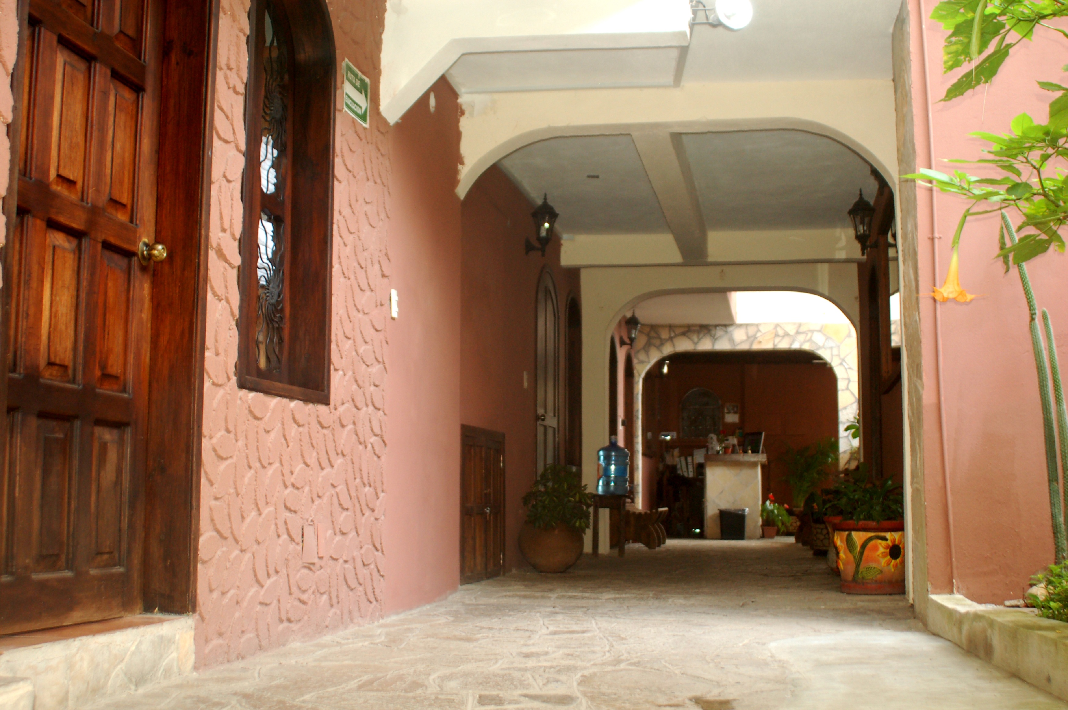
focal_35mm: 42
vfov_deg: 31.8
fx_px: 1245
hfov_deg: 46.4
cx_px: 534
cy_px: 355
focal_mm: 28
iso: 500
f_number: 3.5
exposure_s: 1/60
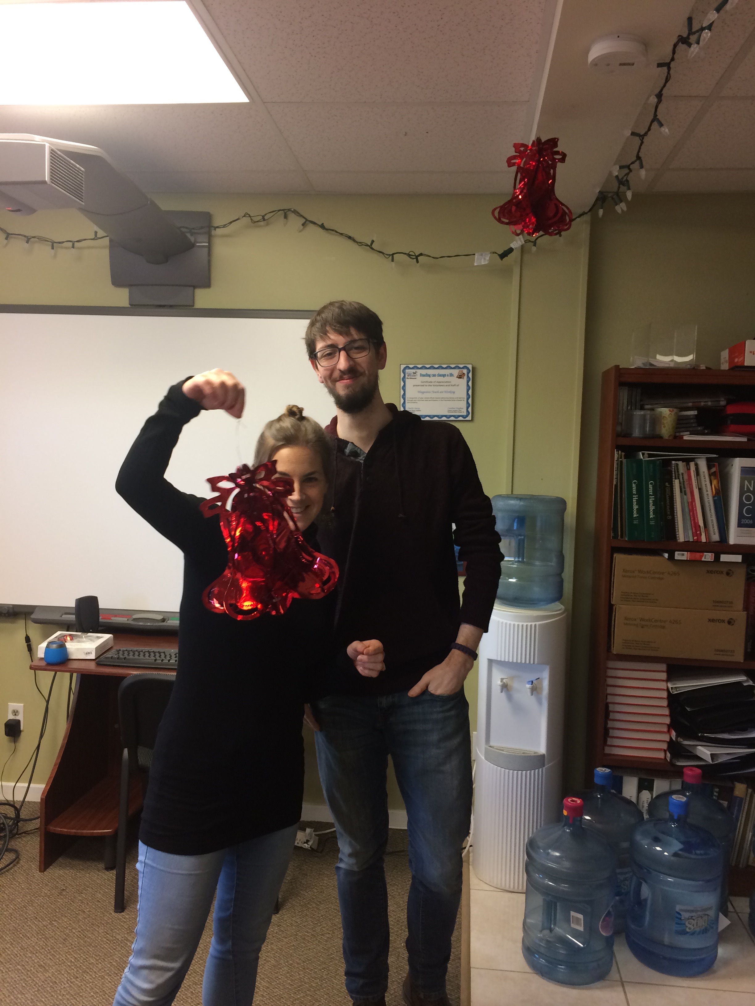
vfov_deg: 61.7
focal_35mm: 29
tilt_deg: -4.2
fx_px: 843
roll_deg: -1.0
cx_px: 378
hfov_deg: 48.2
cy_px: 503
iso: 64
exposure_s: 1/30
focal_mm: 4.15
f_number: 2.2
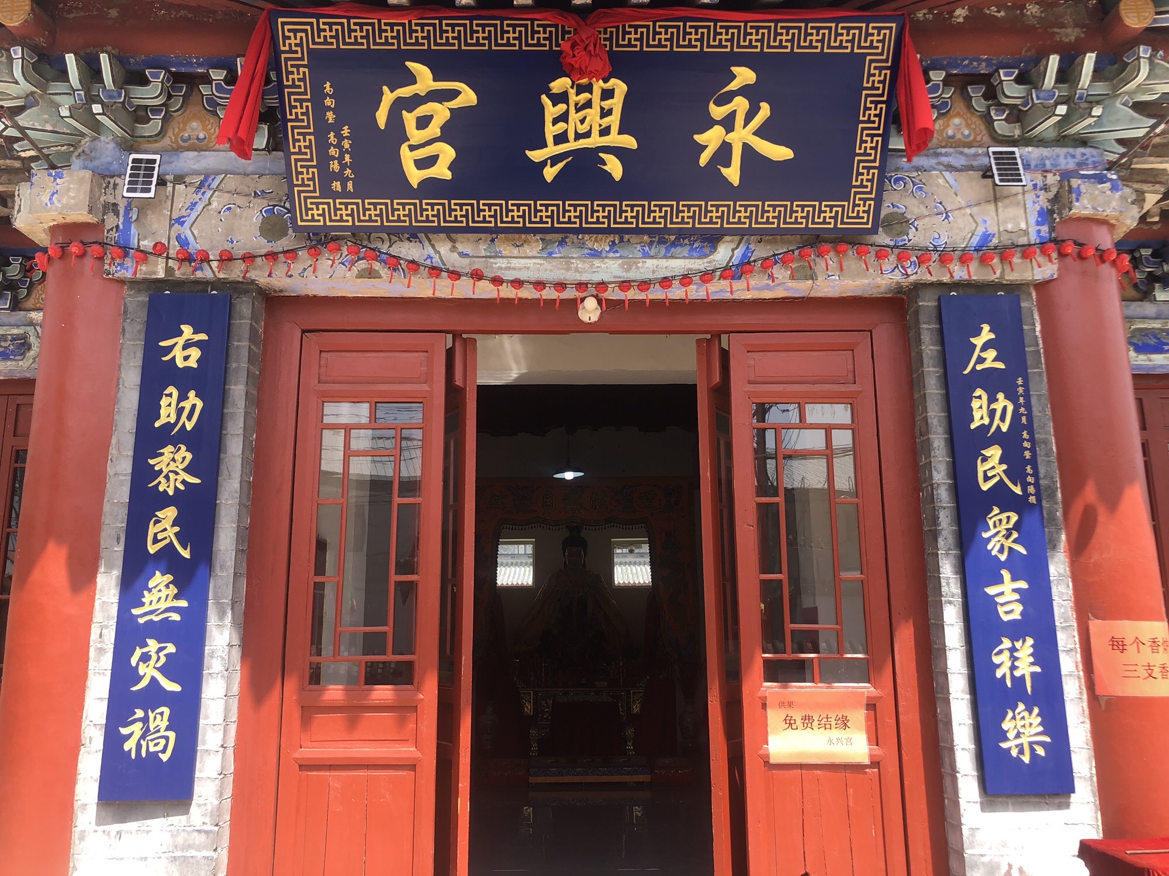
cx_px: 584
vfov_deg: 49.7
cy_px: 438
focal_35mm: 28
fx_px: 946
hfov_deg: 63.4
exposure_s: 1/375
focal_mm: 3.99
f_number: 1.8
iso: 20
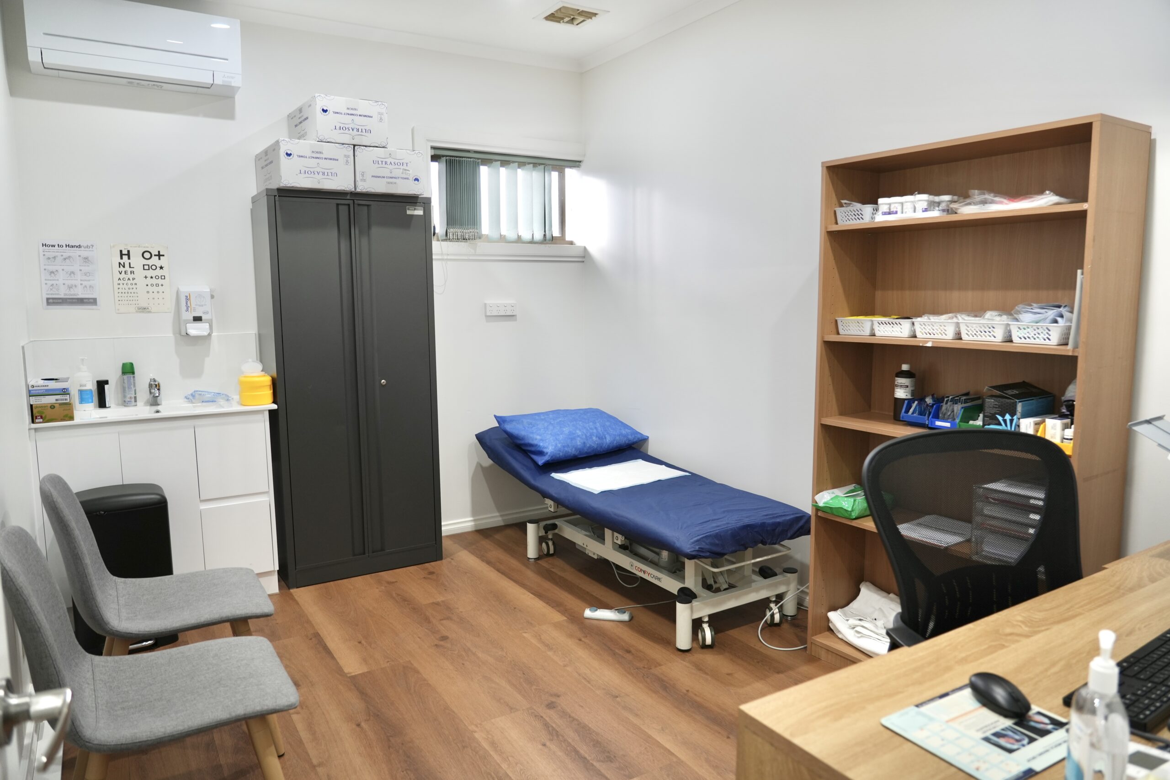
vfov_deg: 53.1
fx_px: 780
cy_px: 390
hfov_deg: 73.7
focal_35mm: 24
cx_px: 585
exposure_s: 1/30
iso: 400
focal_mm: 24
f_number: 4
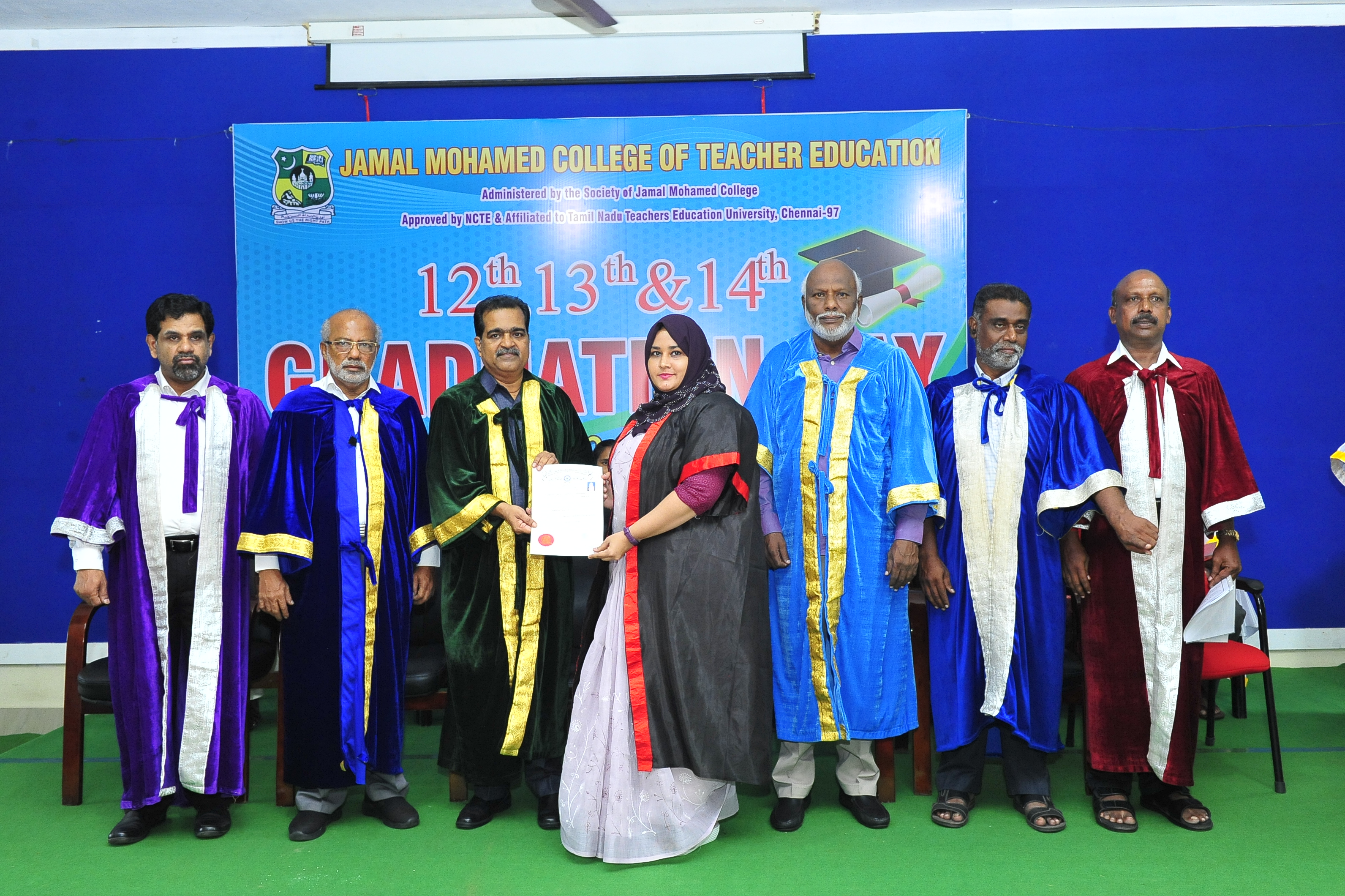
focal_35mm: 32
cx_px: 672
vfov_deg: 41.1
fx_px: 1195
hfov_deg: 58.7
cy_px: 448
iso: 3200
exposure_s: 1/250
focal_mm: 32
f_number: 7.1
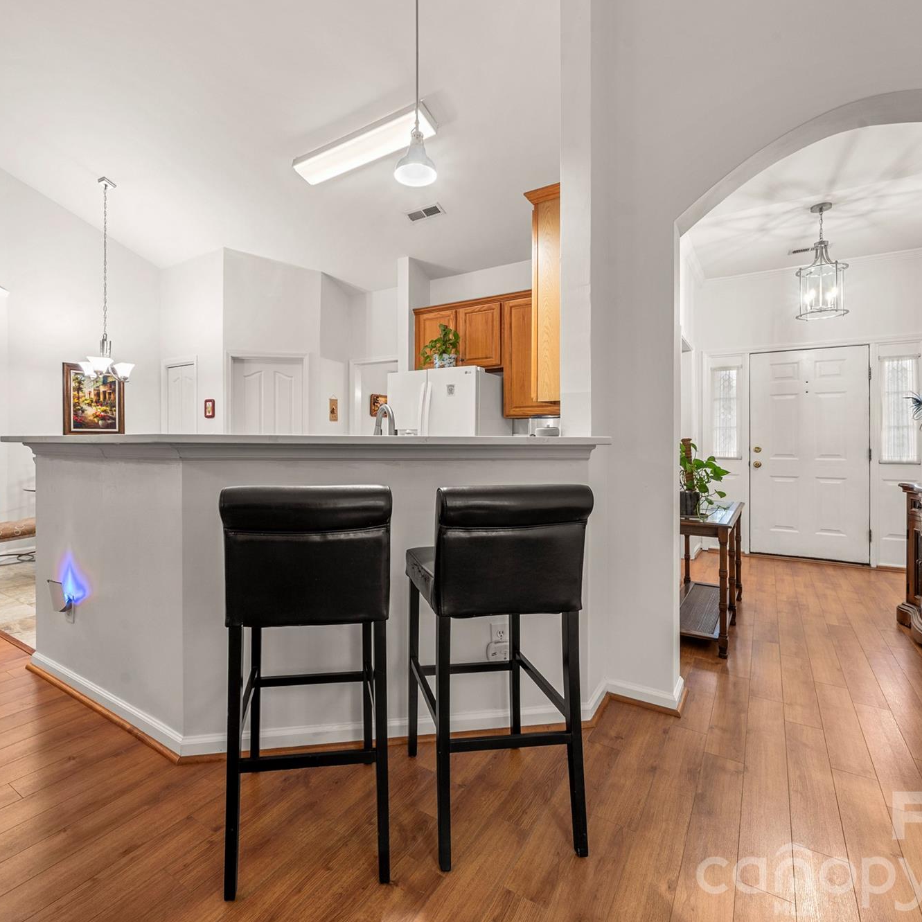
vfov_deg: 84.0
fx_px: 512
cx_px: 404
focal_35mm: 17
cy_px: 455
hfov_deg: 83.6
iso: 200
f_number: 10
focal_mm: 13
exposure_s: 2.5
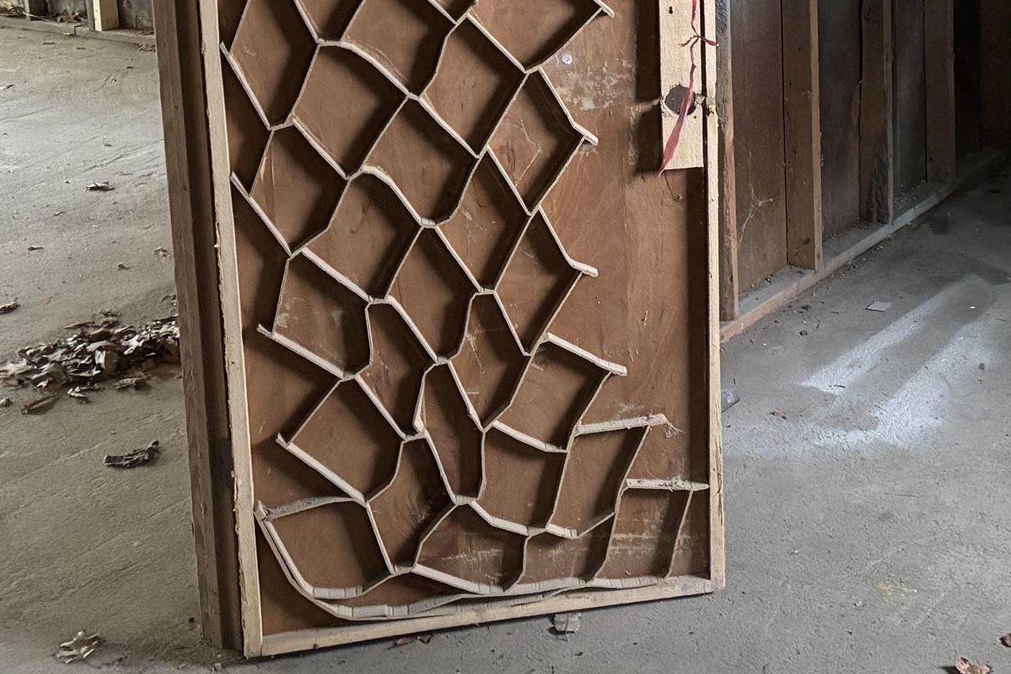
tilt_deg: -10.9
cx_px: 954
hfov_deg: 29.8
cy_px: -17
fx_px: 1797
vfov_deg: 20.5
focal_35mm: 64
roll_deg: +0.2
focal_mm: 5.96
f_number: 1.6
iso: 1000
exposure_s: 1/30
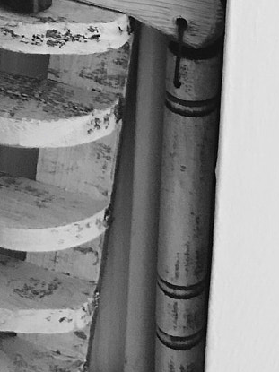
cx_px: 1
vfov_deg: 16.7
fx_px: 1161
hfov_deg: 13.5
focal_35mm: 108
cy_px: -165
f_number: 1.8
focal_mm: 3.99
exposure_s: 1/11
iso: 100
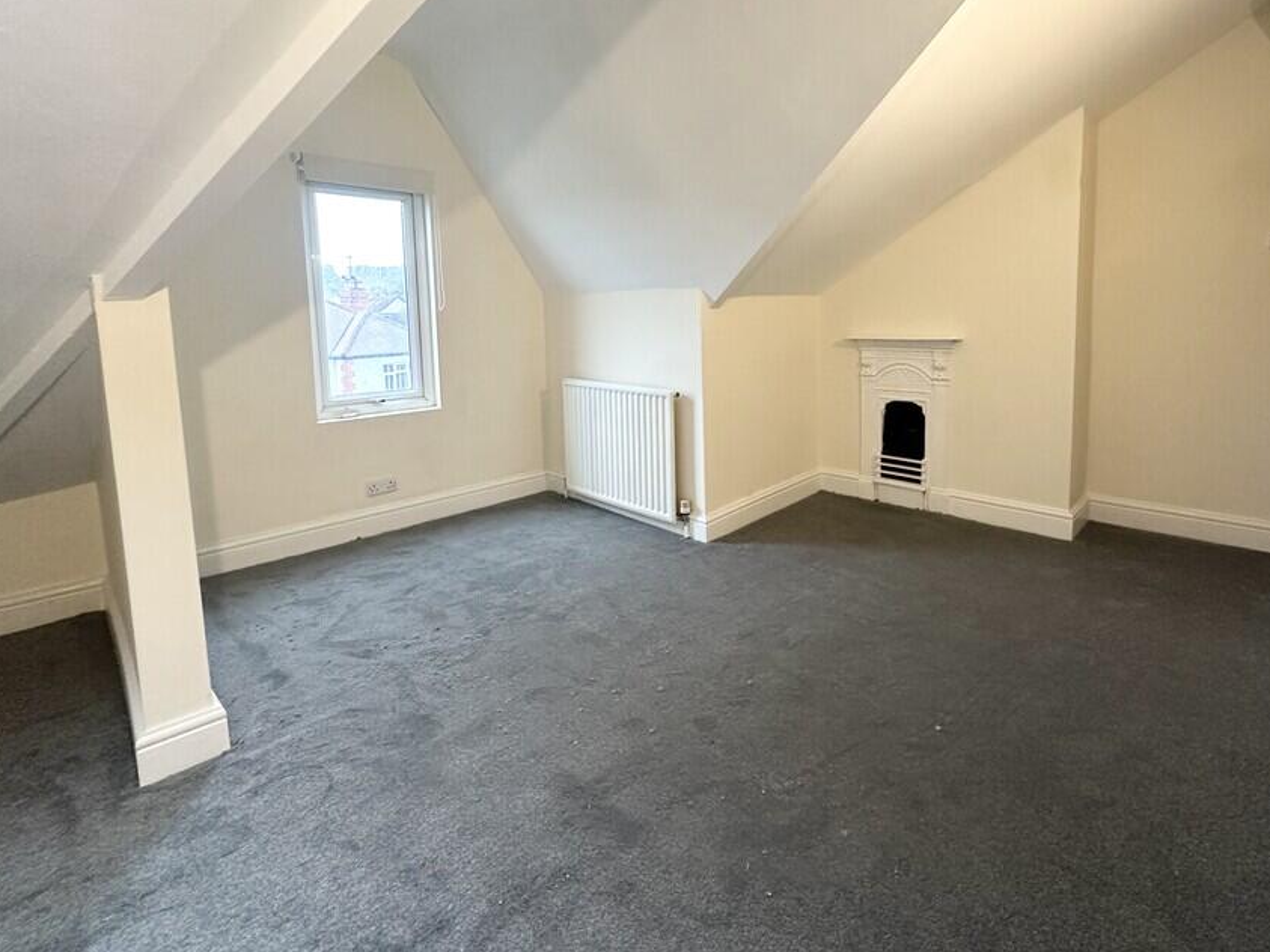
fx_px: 624
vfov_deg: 73.8
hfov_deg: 90.6
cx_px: 714
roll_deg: +1.1
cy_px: 375
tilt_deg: -5.5
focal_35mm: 17
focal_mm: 2.22
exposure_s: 1/60
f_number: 2.2
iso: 400
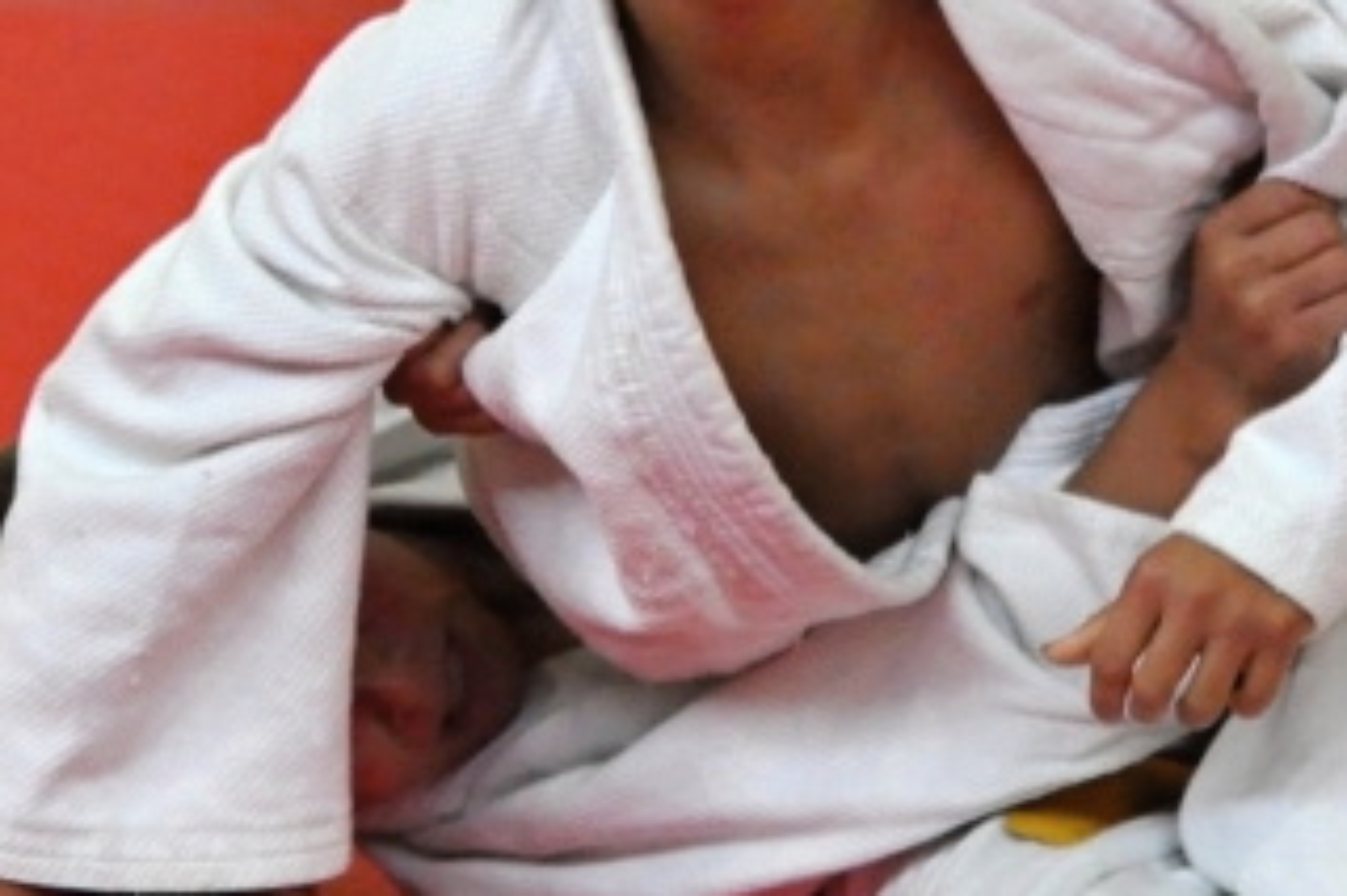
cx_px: 884
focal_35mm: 328
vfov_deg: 4.2
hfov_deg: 6.3
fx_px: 12266
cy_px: -189
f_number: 3.2
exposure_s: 1/1000
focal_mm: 70
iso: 3200
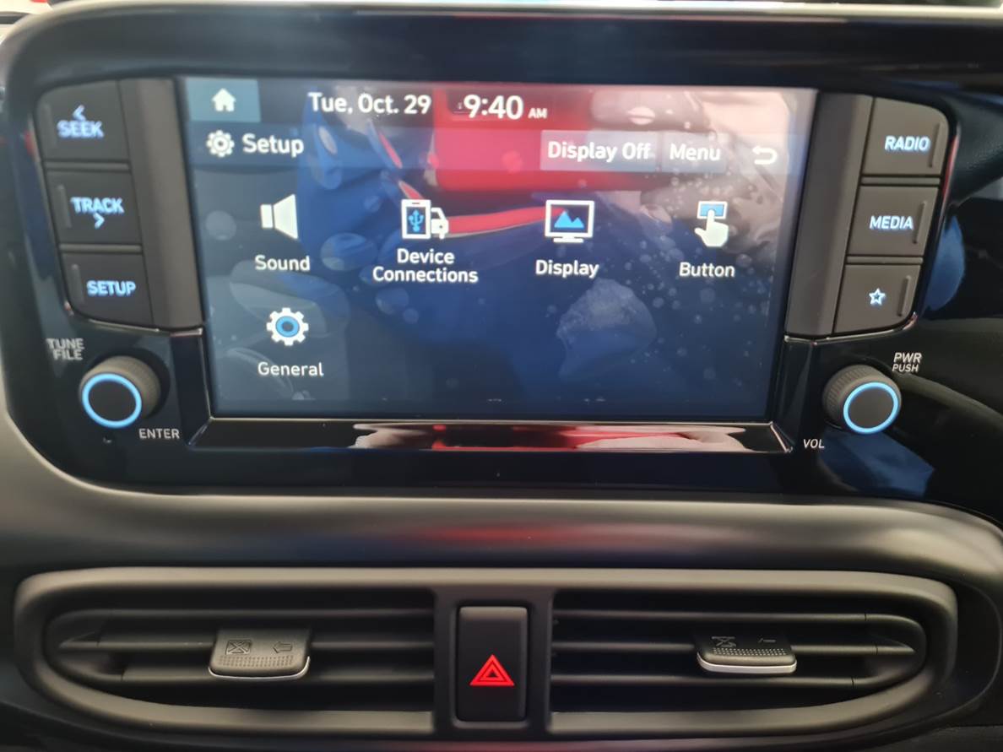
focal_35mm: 26
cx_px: 502
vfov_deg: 53.1
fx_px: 753
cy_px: 376
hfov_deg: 67.3
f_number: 1.8
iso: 800
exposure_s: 1/25
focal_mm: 5.4
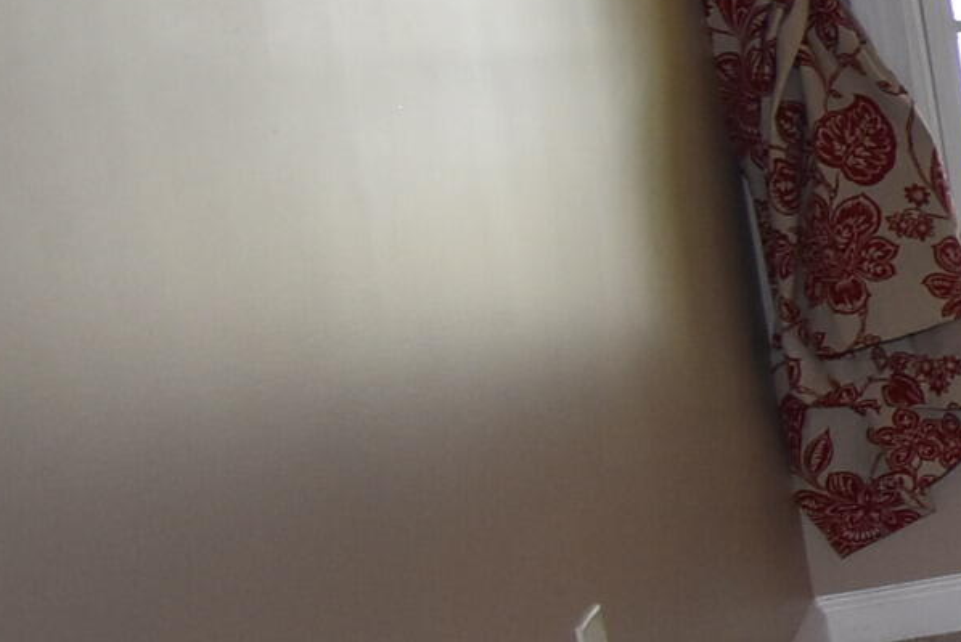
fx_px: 2004
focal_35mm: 75
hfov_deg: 14.6
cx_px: 2383
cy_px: 220
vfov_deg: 18.2
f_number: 5
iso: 800
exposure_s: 1/100
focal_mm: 10
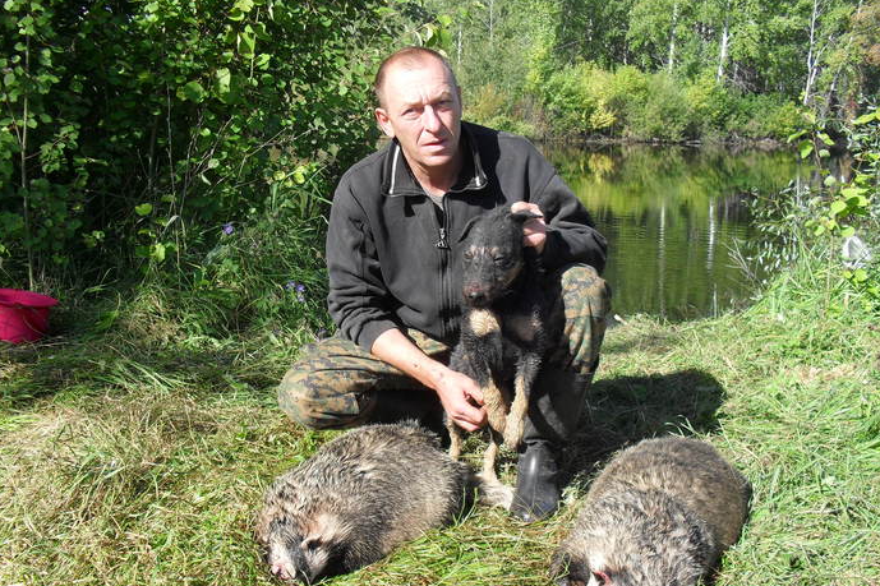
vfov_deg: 35.9
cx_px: 439
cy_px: 327
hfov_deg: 51.9
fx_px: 904
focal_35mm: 37
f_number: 3.2
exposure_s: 1/500
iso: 100
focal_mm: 6.3
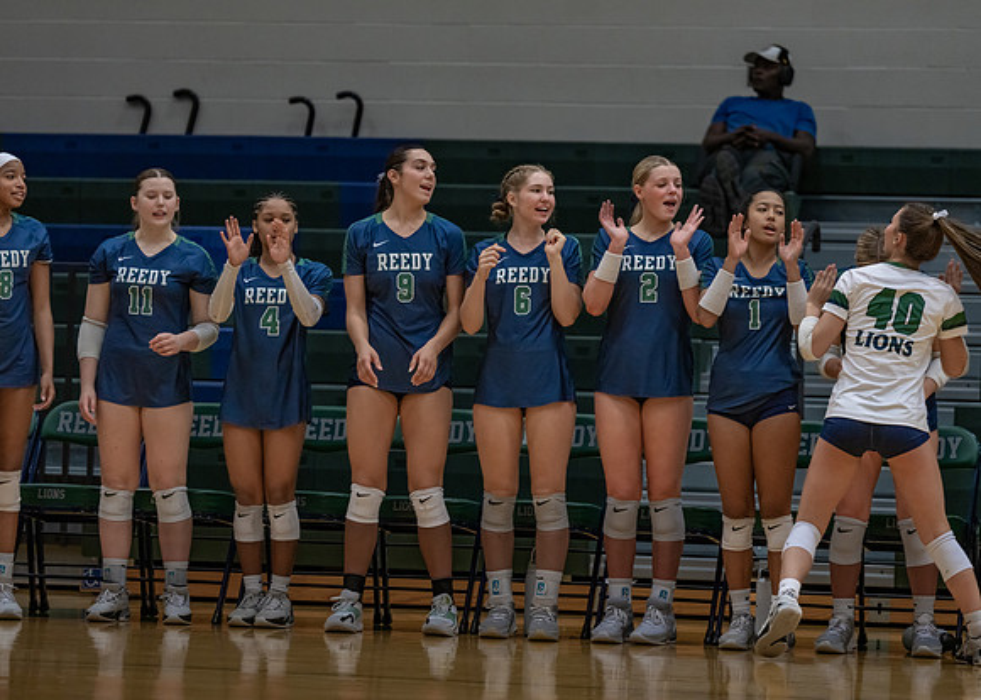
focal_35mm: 170
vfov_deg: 8.5
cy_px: 350
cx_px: 490
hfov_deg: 11.8
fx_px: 4728
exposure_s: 1/1000
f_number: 2.8
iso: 2500
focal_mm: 162
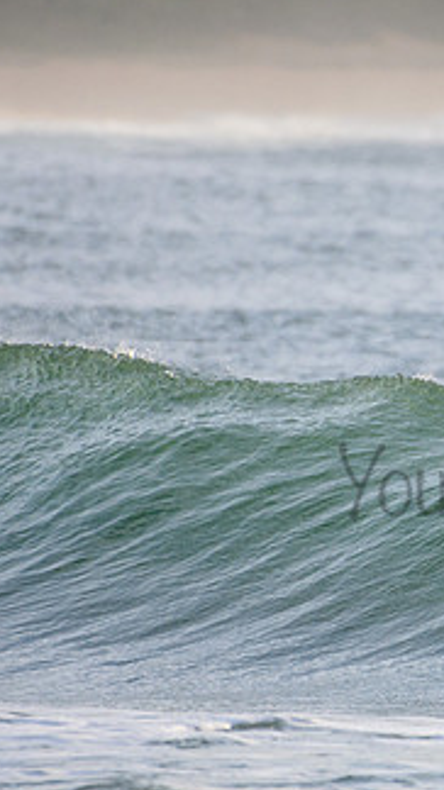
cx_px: 590
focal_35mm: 1405
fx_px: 29437
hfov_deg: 0.9
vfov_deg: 1.5
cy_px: 460
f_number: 5.6
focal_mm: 500
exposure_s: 1/2000
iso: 560
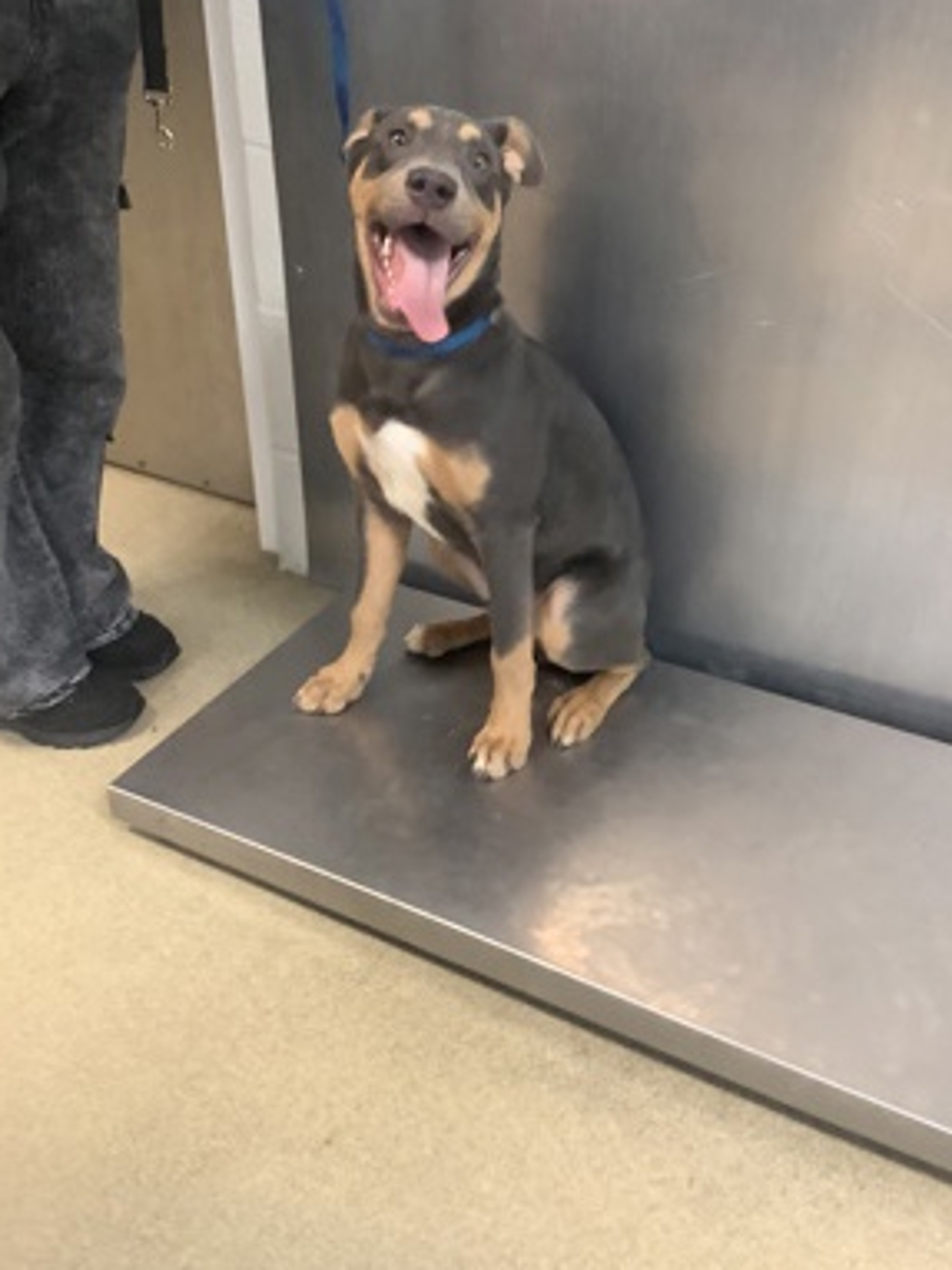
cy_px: 613
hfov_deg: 41.8
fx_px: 1247
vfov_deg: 54.0
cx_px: 493
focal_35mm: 34
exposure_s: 1/50
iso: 320
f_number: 2.4
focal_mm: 3.3
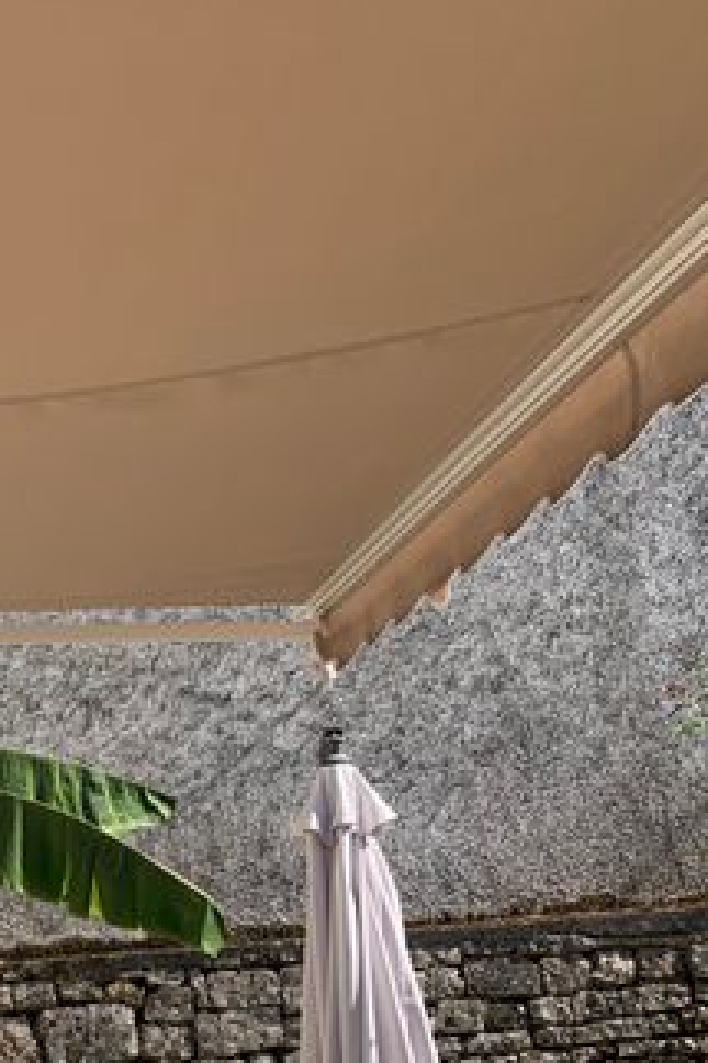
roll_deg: +5.3
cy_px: 852
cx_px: -198
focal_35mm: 67
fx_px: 1978
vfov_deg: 29.4
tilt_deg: +5.1
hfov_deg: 18.9
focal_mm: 4.25
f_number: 1.8
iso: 25
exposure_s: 1/2208
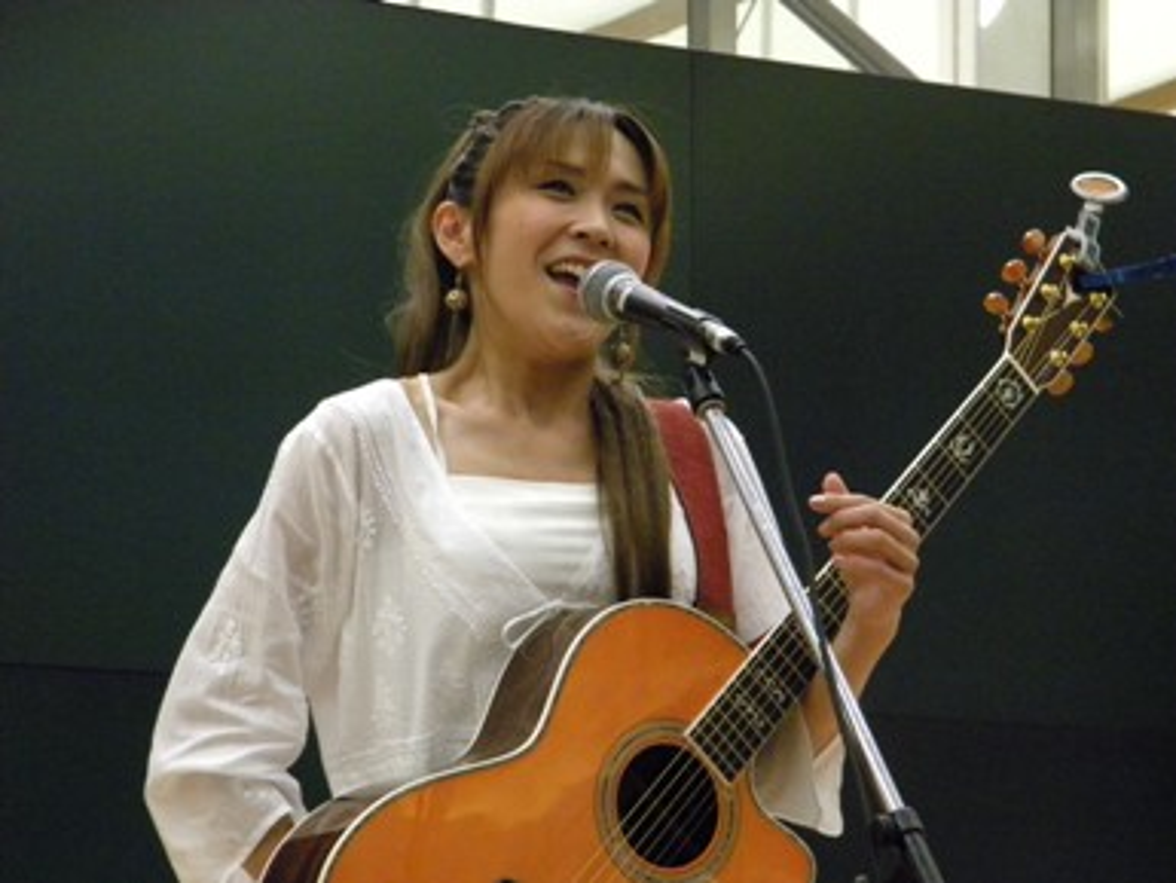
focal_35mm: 148
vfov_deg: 10.0
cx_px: 588
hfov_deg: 13.3
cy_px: 442
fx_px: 5030
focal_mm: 26.8
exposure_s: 1/43.2
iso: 800
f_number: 5
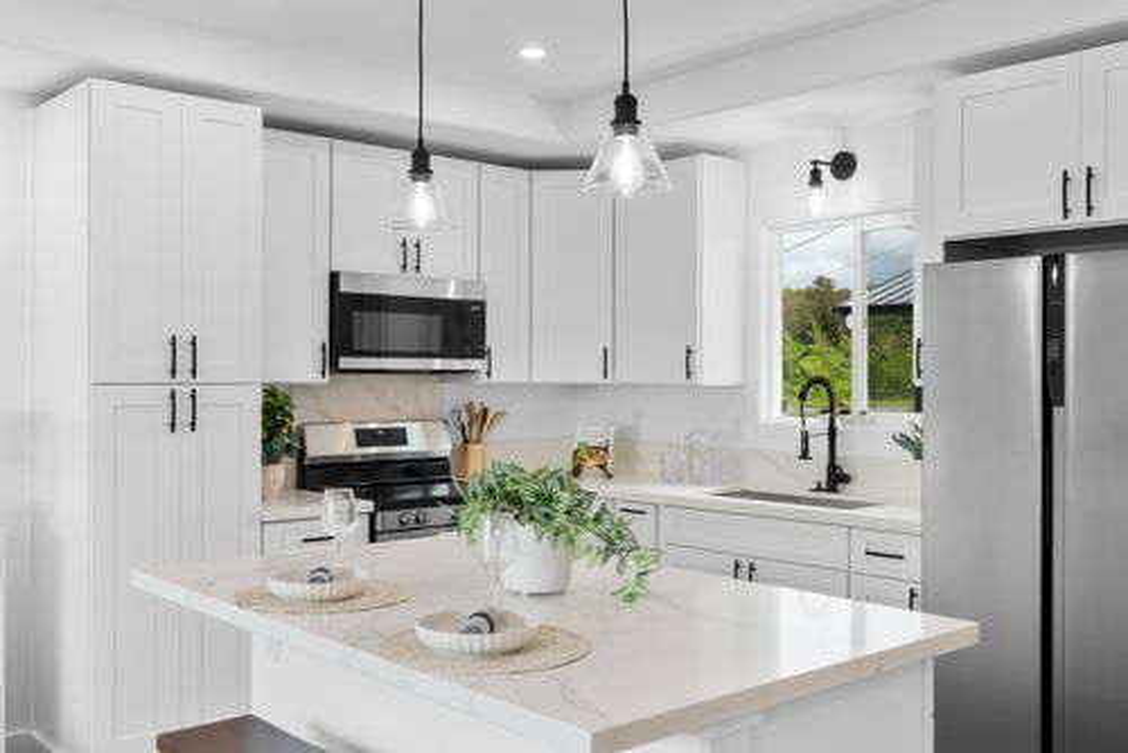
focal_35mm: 35
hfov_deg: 54.4
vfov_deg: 37.9
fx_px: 1097
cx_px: 564
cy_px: 376
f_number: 9
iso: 200
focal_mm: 35
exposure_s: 1/6
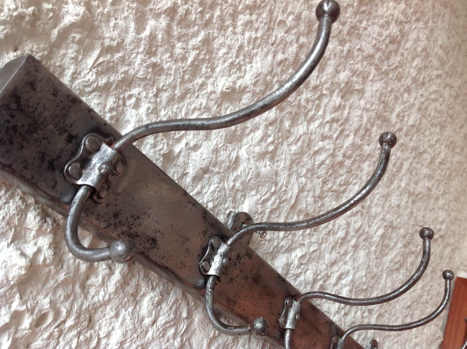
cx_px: 234
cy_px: 174
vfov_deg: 40.6
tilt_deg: +22.1
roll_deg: -25.1
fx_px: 471
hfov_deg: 52.7
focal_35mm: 35
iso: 64
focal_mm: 4.28
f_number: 2.4
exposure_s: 1/40
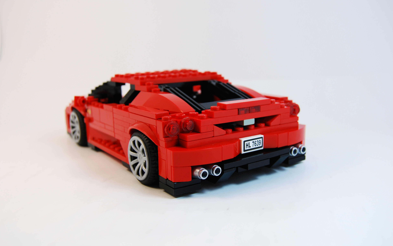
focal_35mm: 37
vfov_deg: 34.4
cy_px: 130
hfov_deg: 52.7
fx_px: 396
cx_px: 197
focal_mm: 24
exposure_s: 1/125
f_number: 5.6
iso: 200
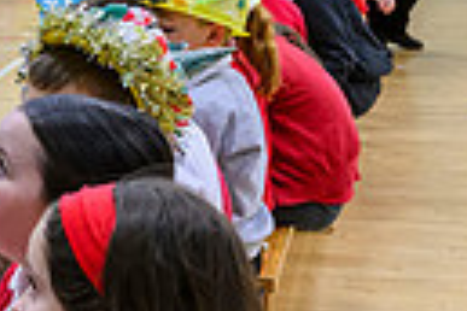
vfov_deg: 11.5
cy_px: 71
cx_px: -543
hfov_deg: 13.8
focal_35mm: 119
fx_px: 1544
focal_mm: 26.5
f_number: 4
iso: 3200
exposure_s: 1/160
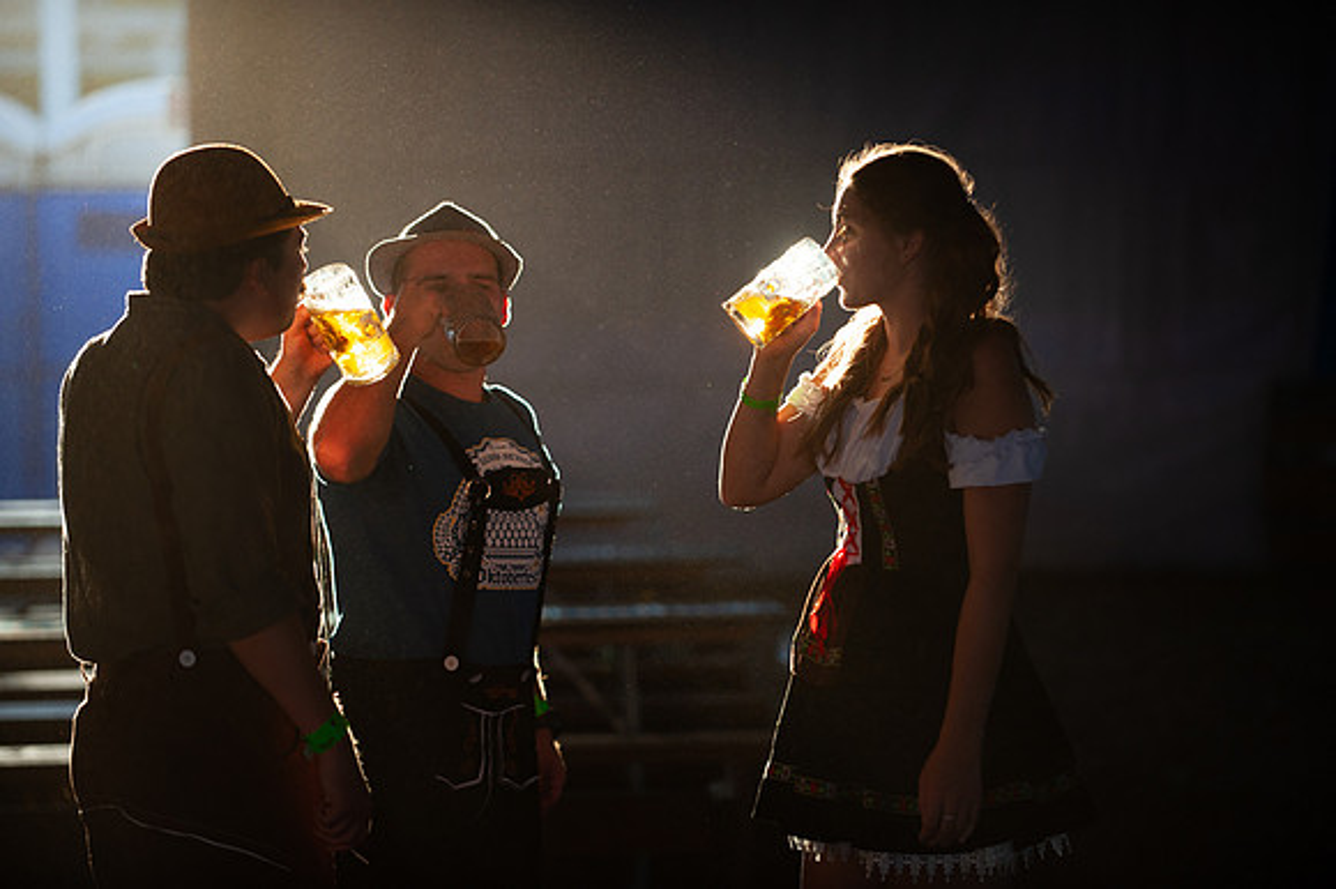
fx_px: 5007
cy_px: 444
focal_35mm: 135
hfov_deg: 15.2
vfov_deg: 10.1
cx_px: 668
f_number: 2.8
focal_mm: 135
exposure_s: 1/400
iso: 200
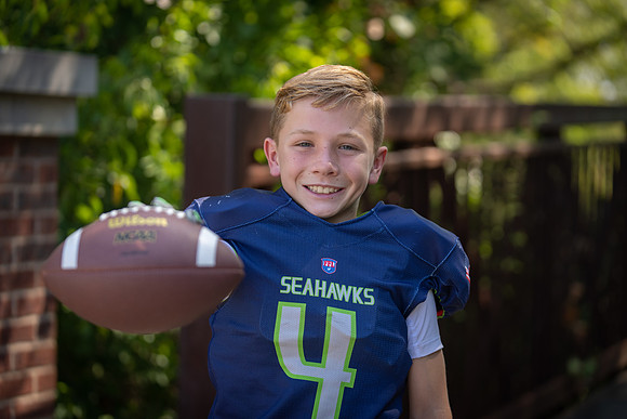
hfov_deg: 21.9
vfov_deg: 14.7
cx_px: 314
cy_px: 210
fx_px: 1620
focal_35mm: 93
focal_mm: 93
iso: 100
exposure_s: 1/320
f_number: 2.8
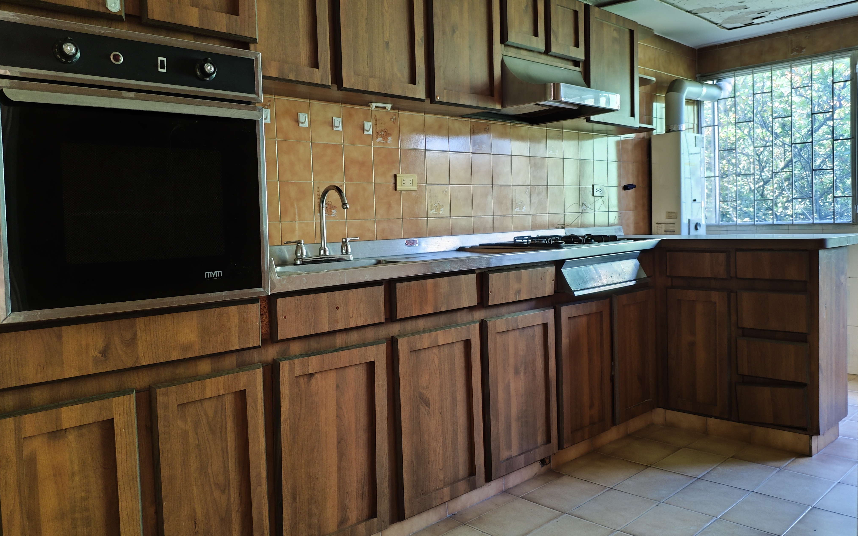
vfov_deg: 44.5
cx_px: 424
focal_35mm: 28
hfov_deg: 66.5
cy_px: 250
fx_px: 655
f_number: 1.59
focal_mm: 4.94
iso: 320
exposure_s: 1/33.3
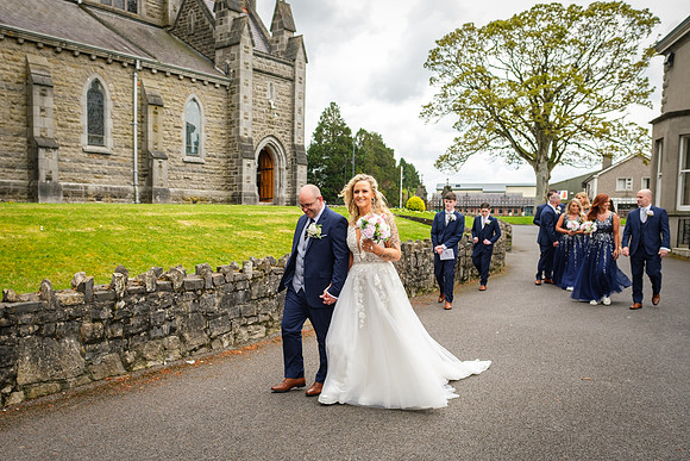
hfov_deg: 59.5
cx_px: 273
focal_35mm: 31
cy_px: 279
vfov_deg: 42.0
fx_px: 597
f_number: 4
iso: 160
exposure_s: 1/250
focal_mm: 16
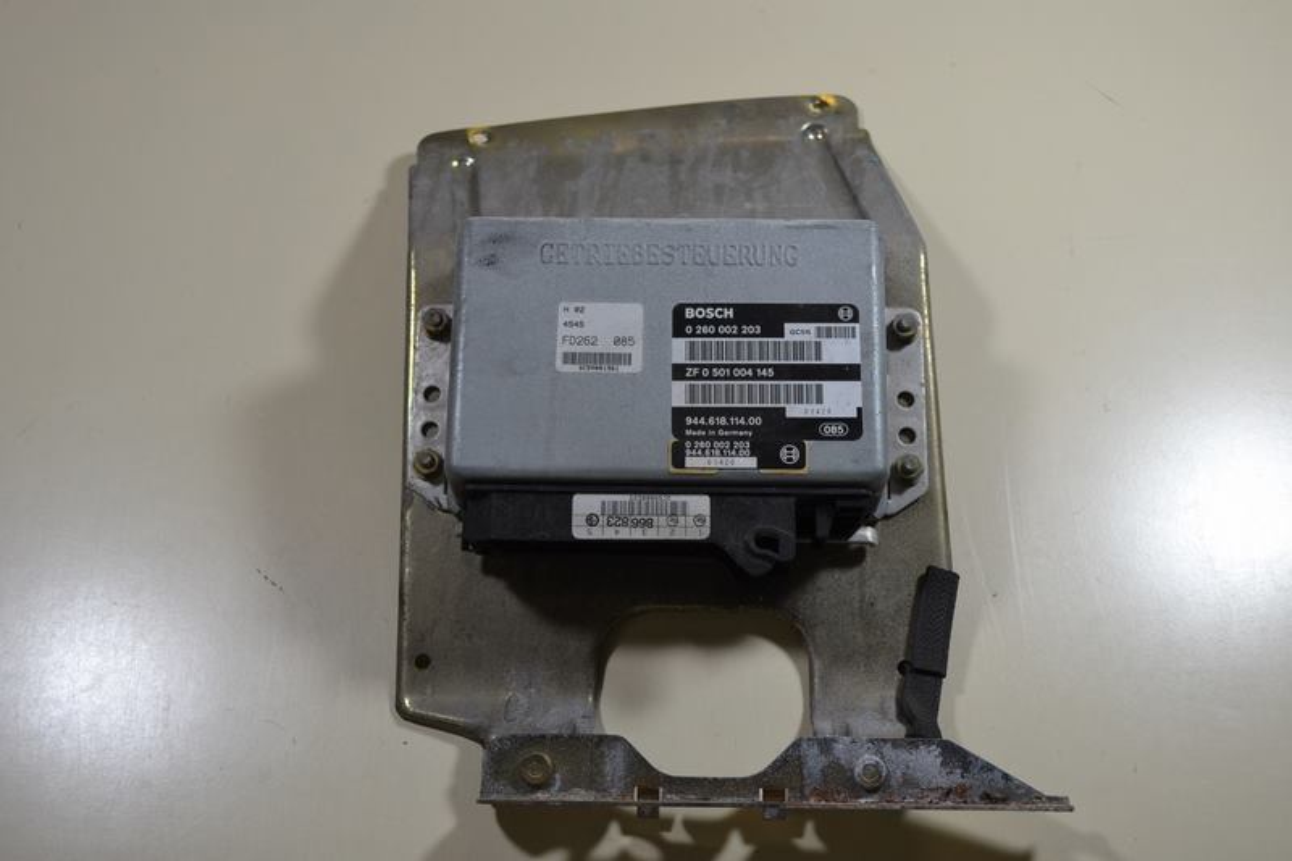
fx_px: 1722
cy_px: 430
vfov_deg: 28.1
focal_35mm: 48
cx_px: 646
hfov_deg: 41.1
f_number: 5
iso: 400
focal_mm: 32
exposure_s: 1/100
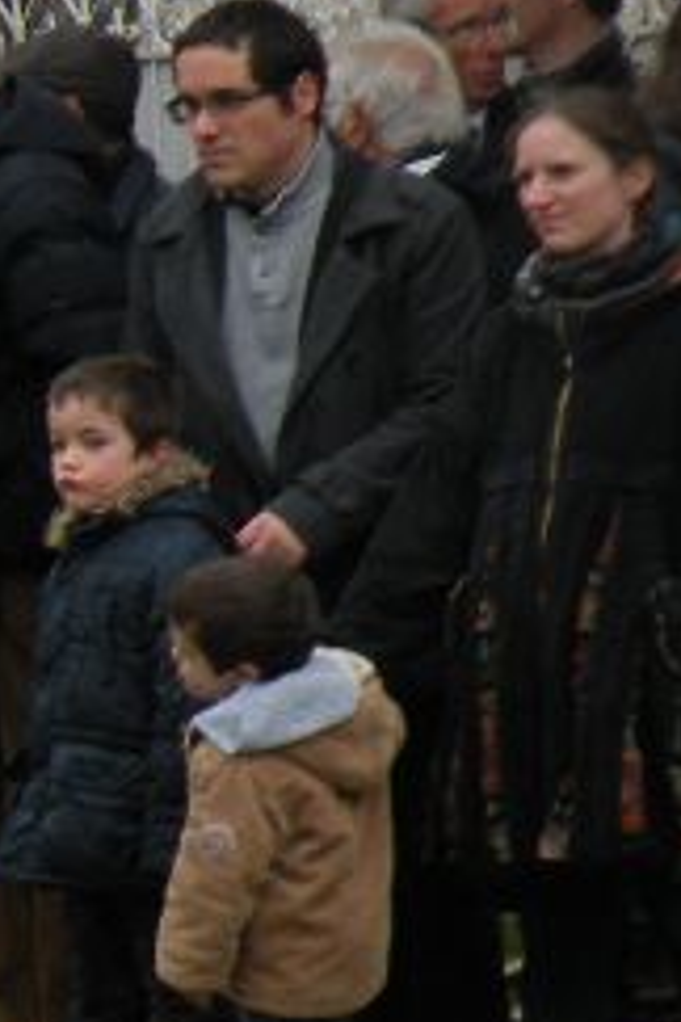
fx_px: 8171
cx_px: -790
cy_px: 463
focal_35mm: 288
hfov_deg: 4.7
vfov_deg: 7.2
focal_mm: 14.9
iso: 100
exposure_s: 1/125
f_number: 4
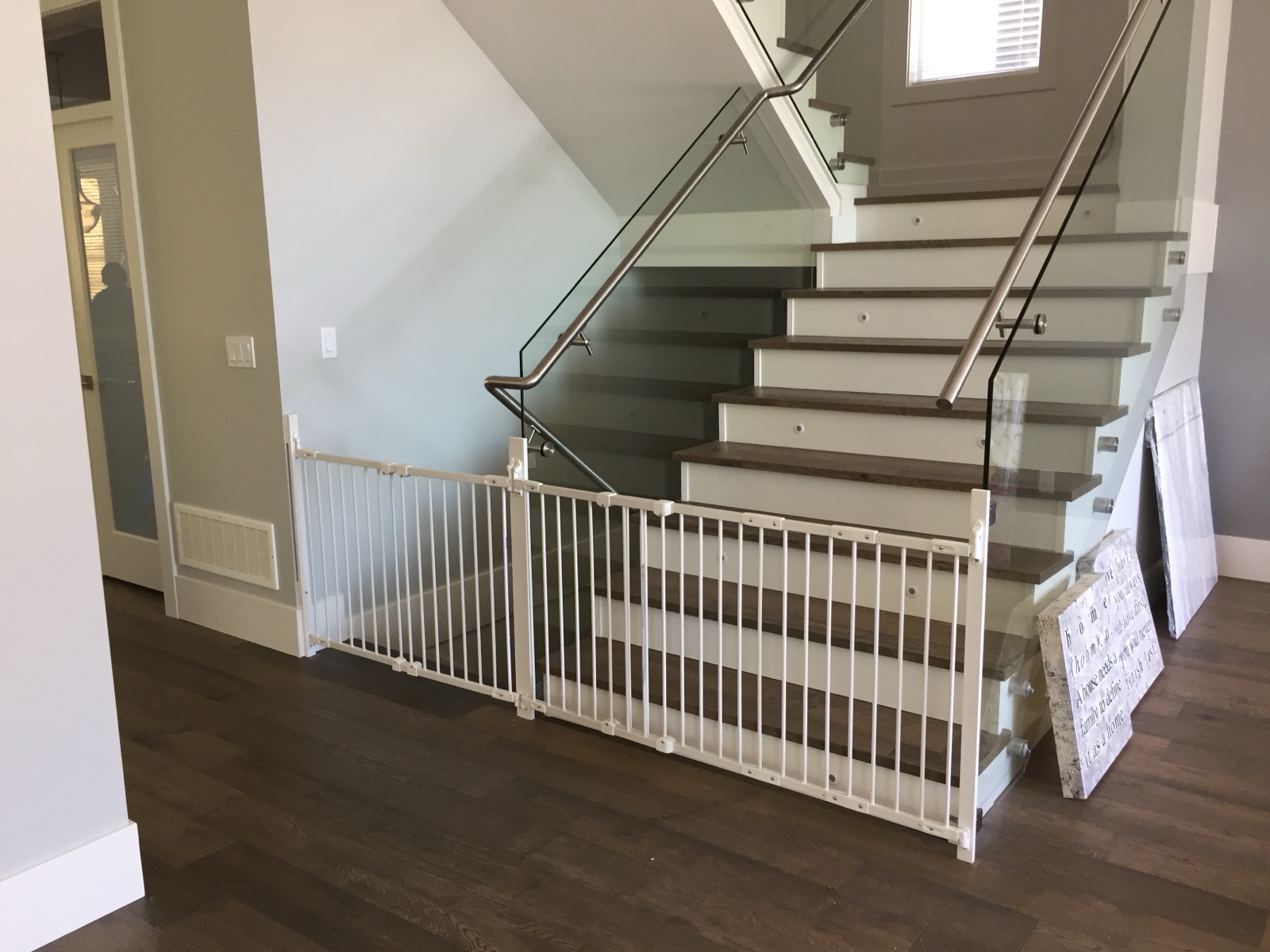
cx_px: 635
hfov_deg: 61.7
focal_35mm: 29
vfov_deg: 48.2
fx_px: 1064
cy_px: 476
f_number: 2.2
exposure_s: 1/30
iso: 64
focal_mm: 4.15
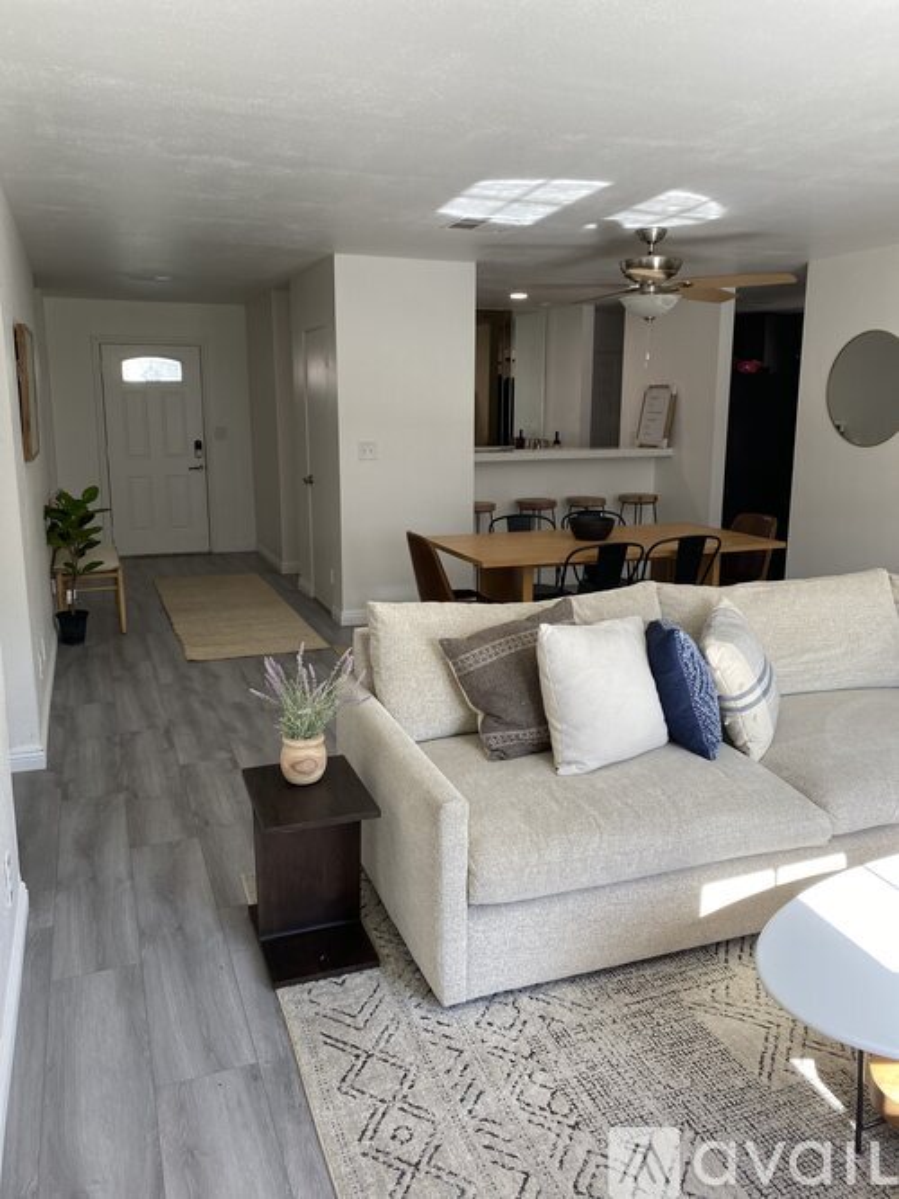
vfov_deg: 67.3
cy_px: 600
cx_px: 450
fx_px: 901
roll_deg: -0.7
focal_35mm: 26
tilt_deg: -11.3
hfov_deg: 53.0
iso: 40
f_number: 1.8
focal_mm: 4.25
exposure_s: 1/121
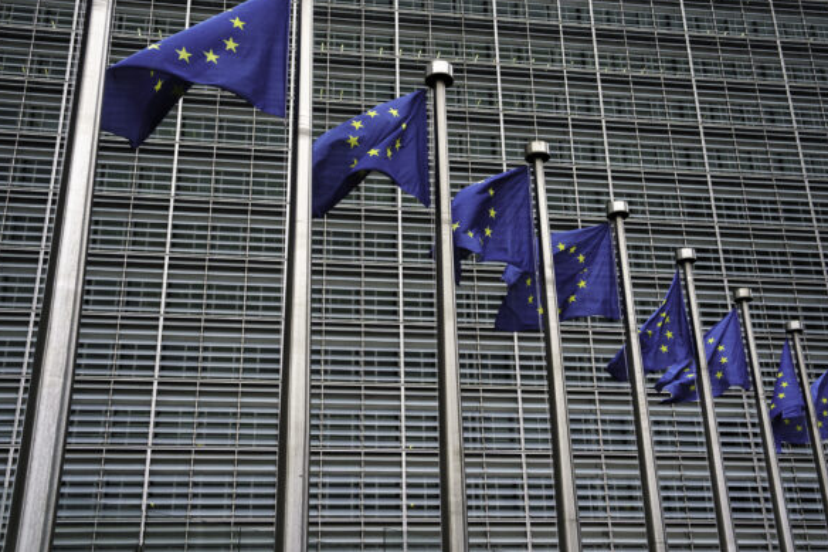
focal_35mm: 42
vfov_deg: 31.9
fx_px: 966
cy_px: 250
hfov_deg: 46.4
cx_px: 426
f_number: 4
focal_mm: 38
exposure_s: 1/800
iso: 500
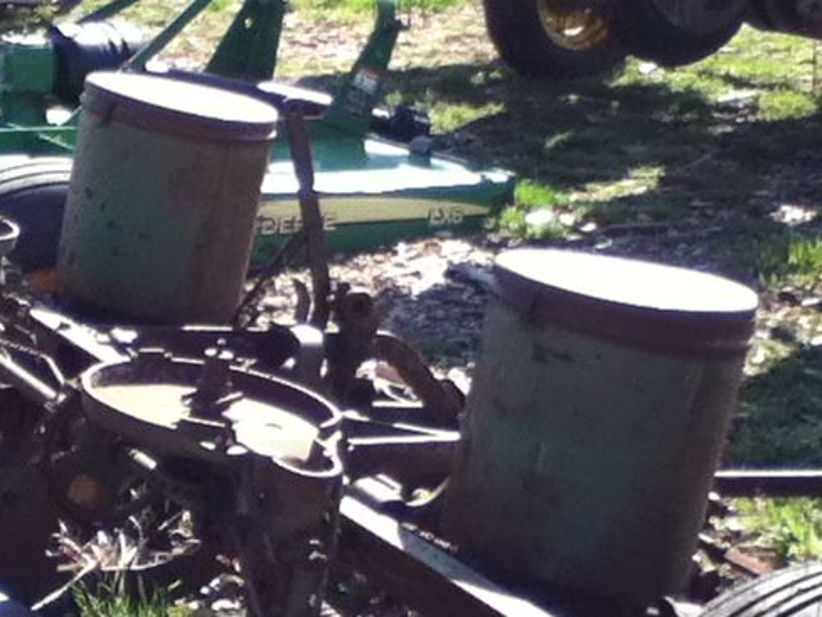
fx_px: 1496
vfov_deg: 23.0
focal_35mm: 63
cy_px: 472
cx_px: 369
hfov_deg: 30.7
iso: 80
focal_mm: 3.85
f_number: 2.4
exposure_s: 1/396
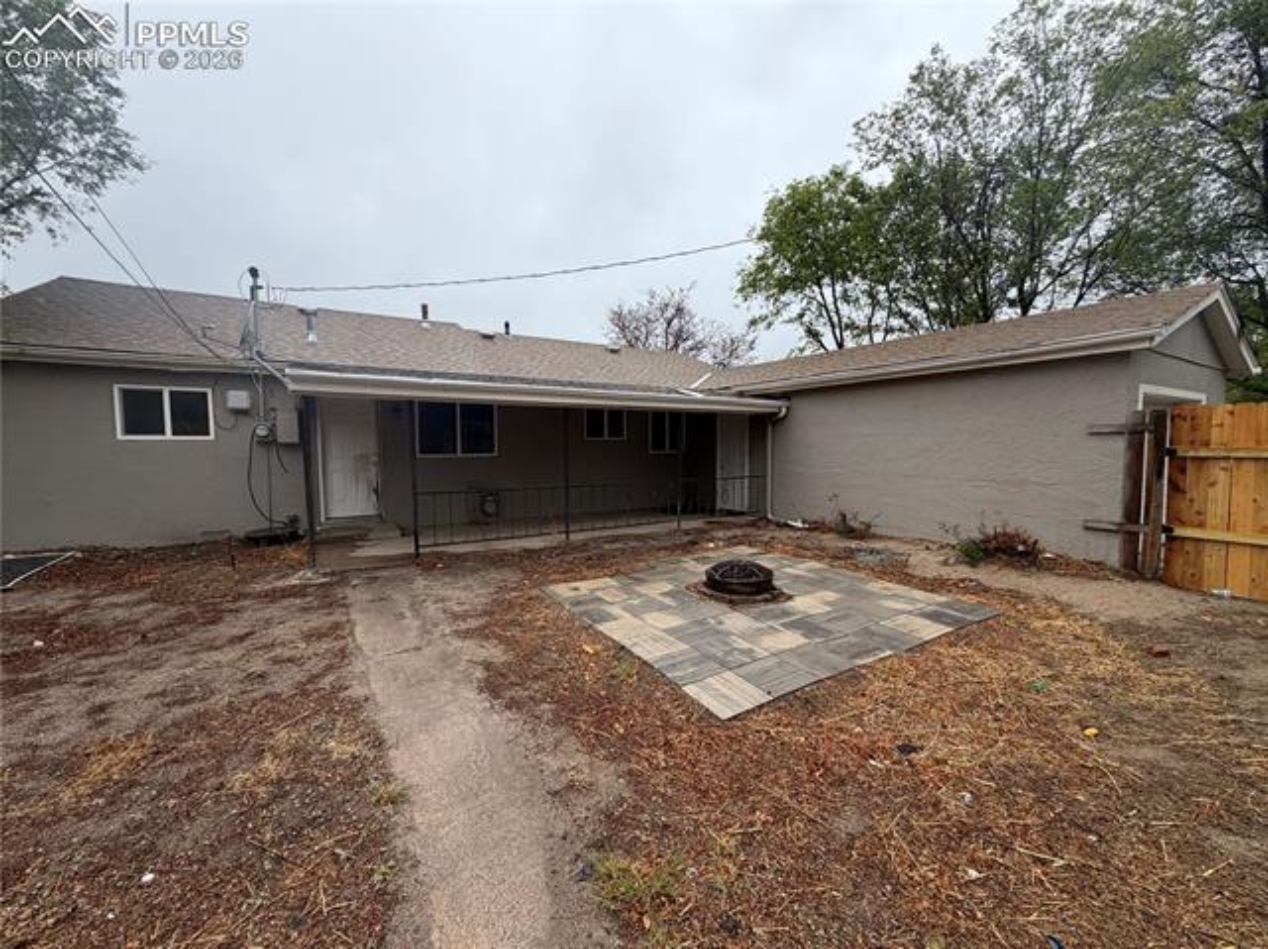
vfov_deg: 85.6
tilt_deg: -3.6
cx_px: 634
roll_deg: +0.3
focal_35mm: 14
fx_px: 512
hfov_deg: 102.1
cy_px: 474
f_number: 2.2
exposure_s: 1/502
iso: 50
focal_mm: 2.22
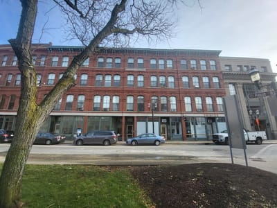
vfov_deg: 89.9
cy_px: 104
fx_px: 104
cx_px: 138
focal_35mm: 13
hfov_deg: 106.2
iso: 32
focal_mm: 1.74
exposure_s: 1/357
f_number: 2.2
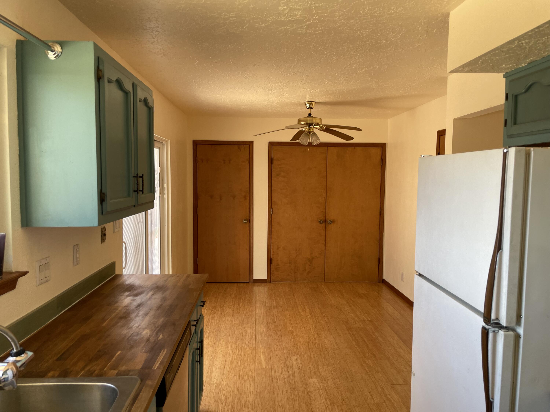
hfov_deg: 67.3
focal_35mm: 26
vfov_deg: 53.1
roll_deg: -0.5
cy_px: 206
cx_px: 275
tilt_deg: -4.6
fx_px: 413
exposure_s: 1/121
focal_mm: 4.2
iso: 125
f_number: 1.6
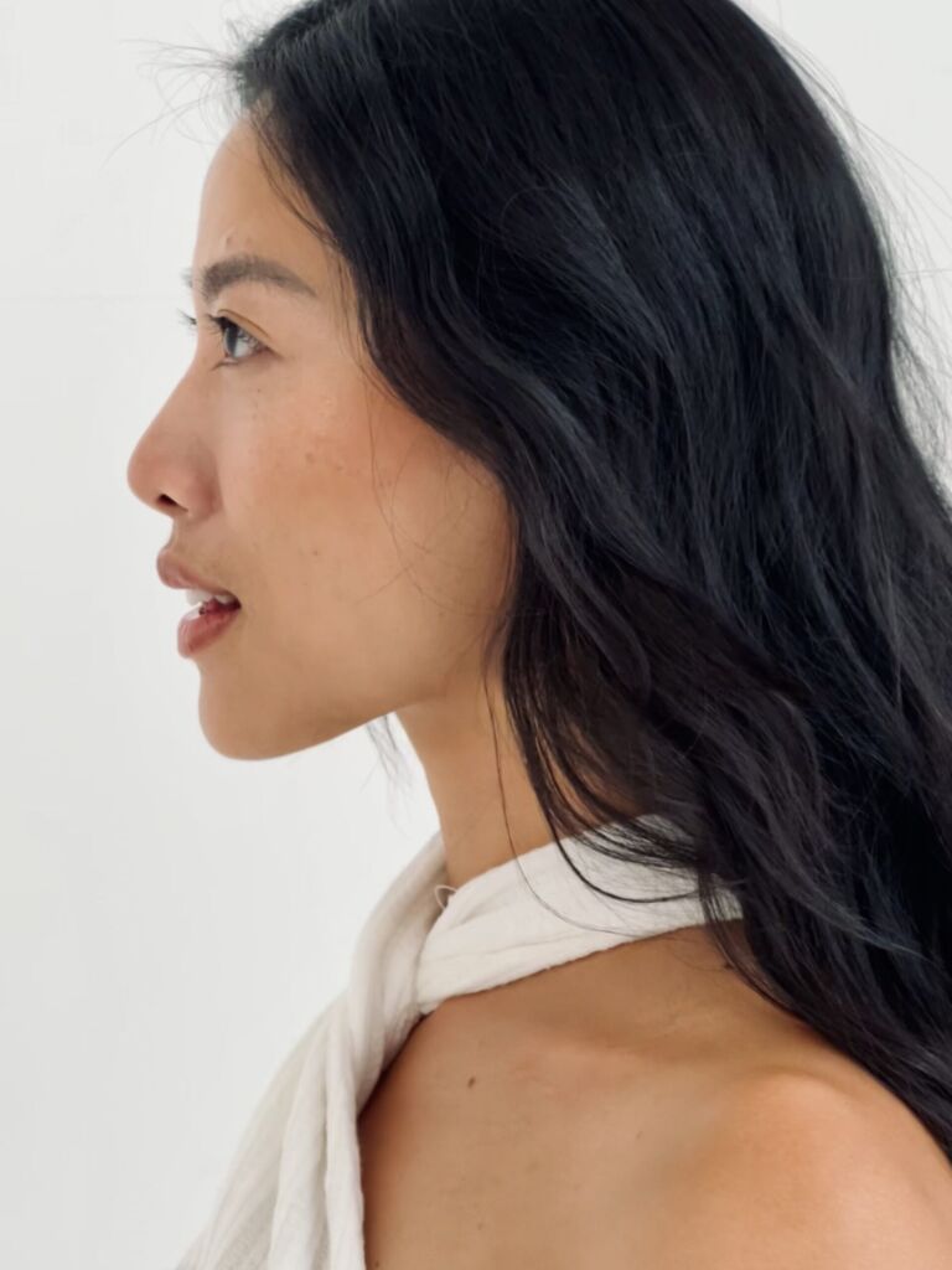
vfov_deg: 25.3
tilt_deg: -3.9
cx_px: 476
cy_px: 635
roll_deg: +0.5
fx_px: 2824
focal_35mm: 77
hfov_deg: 19.1
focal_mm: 9
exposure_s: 1/99
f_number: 2.8
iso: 200
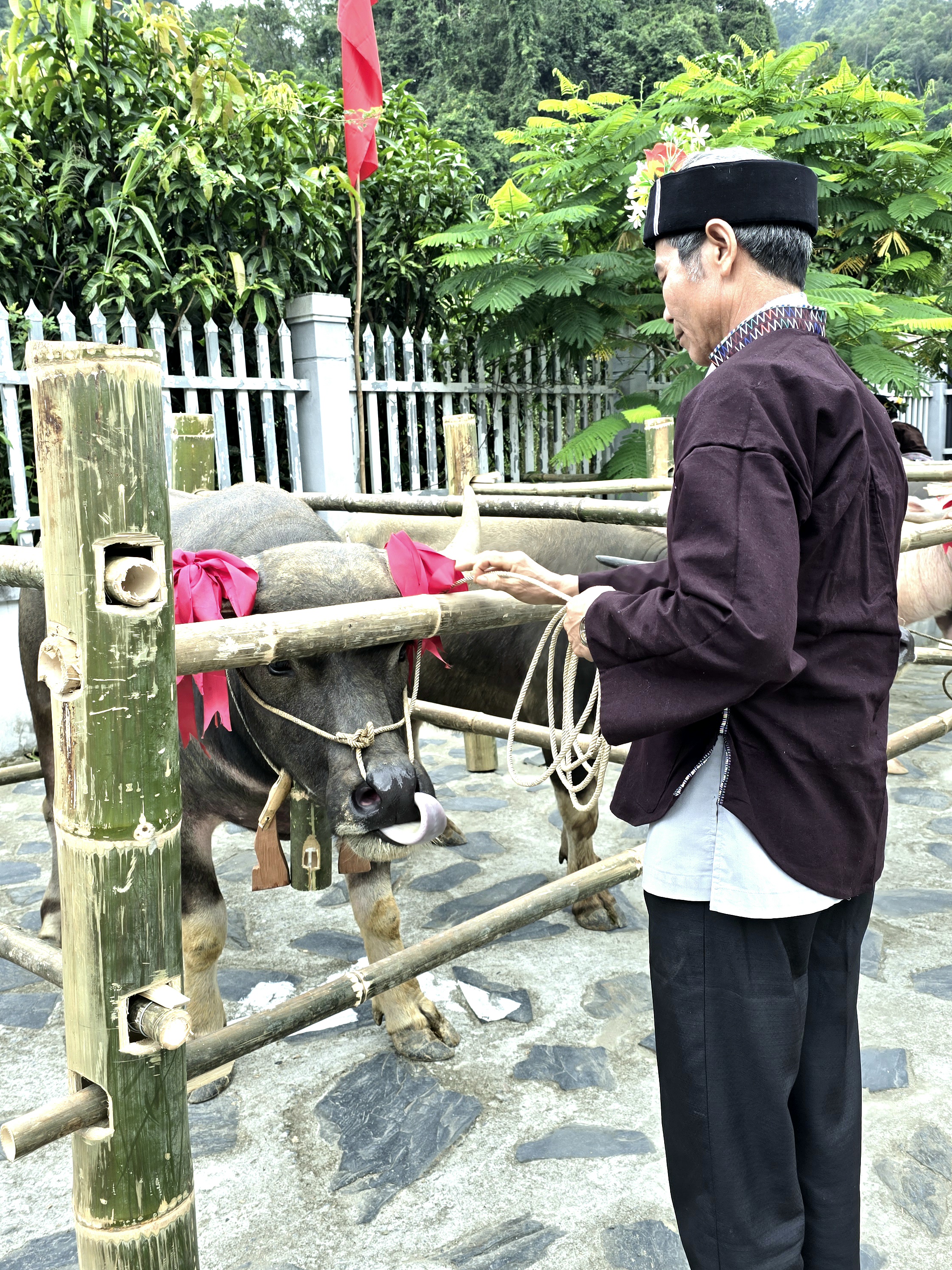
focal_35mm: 31
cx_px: 511
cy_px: 633
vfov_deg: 58.4
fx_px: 1137
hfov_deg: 45.4
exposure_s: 1/182
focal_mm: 6.3
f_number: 1.7
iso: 25
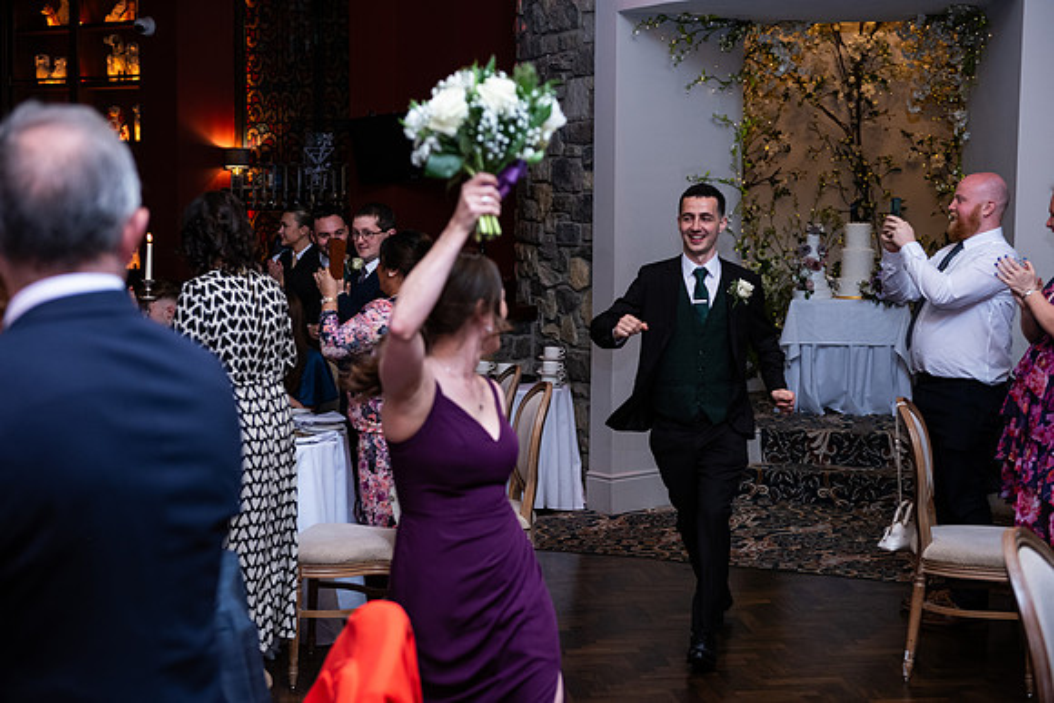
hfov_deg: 35.6
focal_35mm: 56
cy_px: 352
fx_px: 1640
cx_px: 527
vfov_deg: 24.2
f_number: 3.5
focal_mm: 56
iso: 800
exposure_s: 1/160
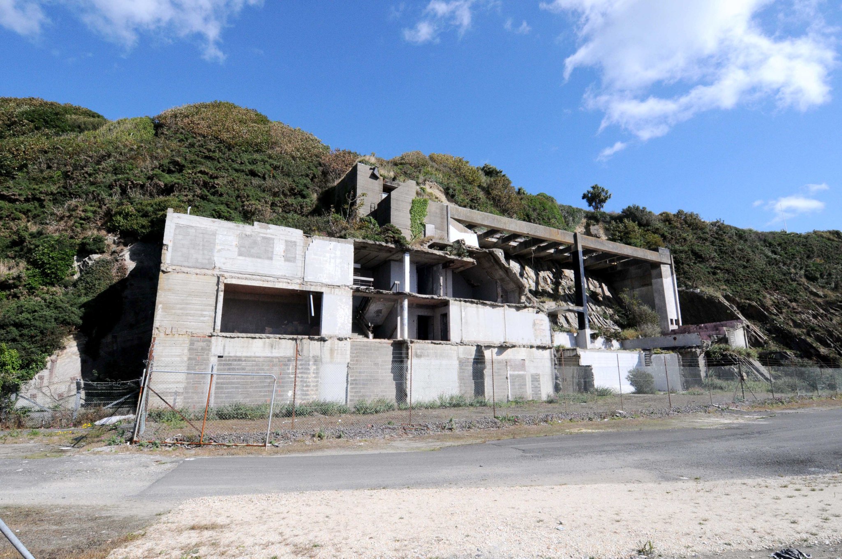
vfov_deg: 67.2
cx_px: 421
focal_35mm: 18
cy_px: 280
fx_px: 420
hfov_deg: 90.1
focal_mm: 12
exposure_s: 1/640
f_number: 13
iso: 640
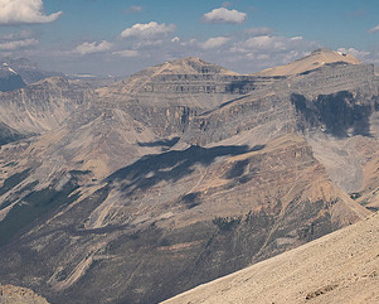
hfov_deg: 20.4
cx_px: 155
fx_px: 1055
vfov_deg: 16.2
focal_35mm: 94
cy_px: 245
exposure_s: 1/500
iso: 200
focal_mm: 25
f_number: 8
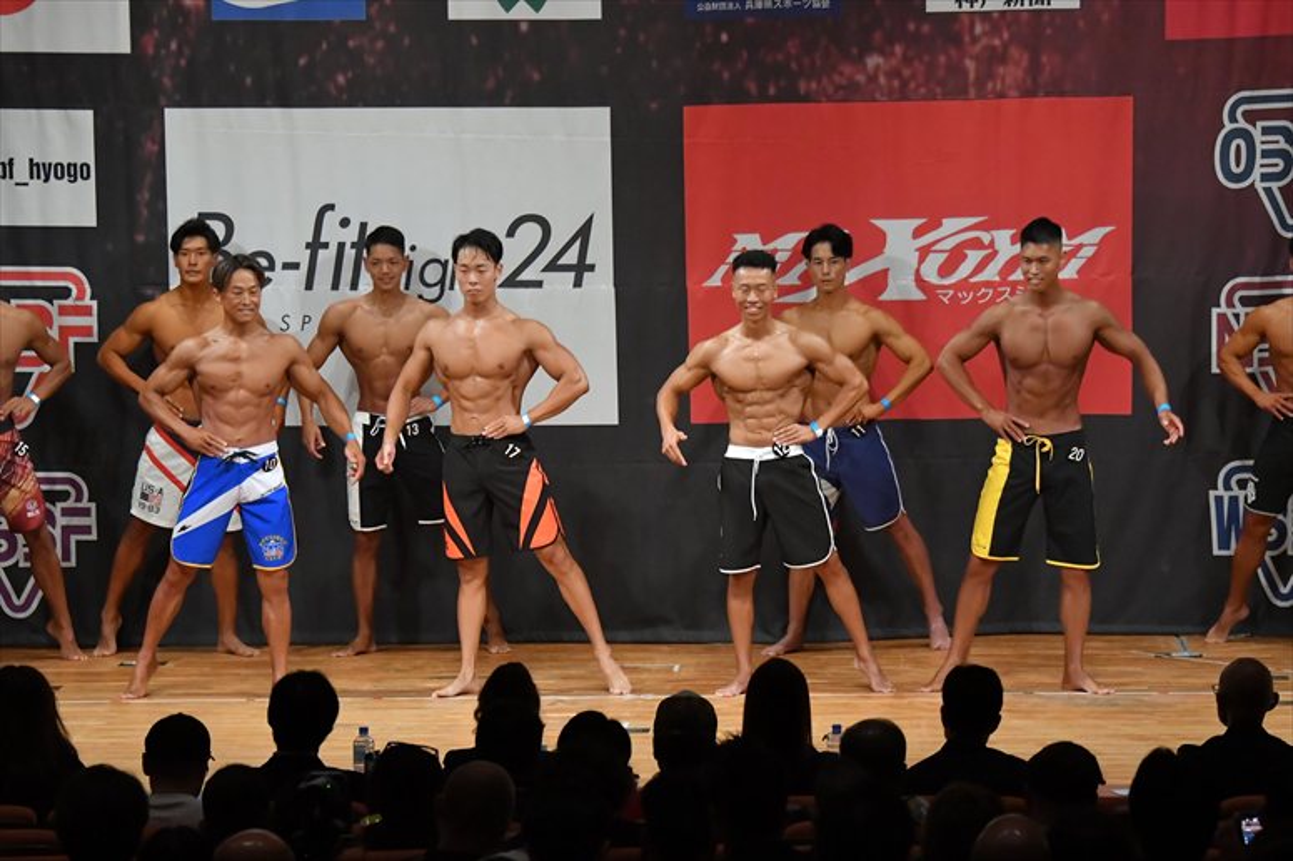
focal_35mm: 168
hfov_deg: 12.2
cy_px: 430
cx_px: 646
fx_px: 6031
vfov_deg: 8.2
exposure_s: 1/400
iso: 6400
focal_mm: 112
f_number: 5.6
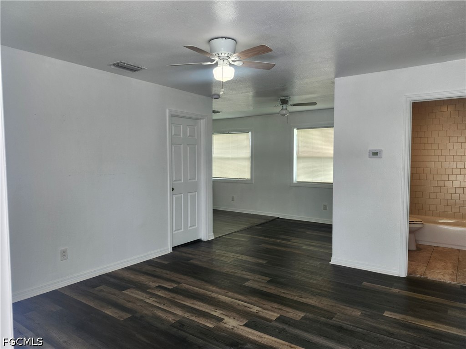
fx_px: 310
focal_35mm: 23
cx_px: 233
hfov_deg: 73.9
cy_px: 174
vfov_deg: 58.9
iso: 100
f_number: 1.8
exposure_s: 1/180
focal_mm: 5.54
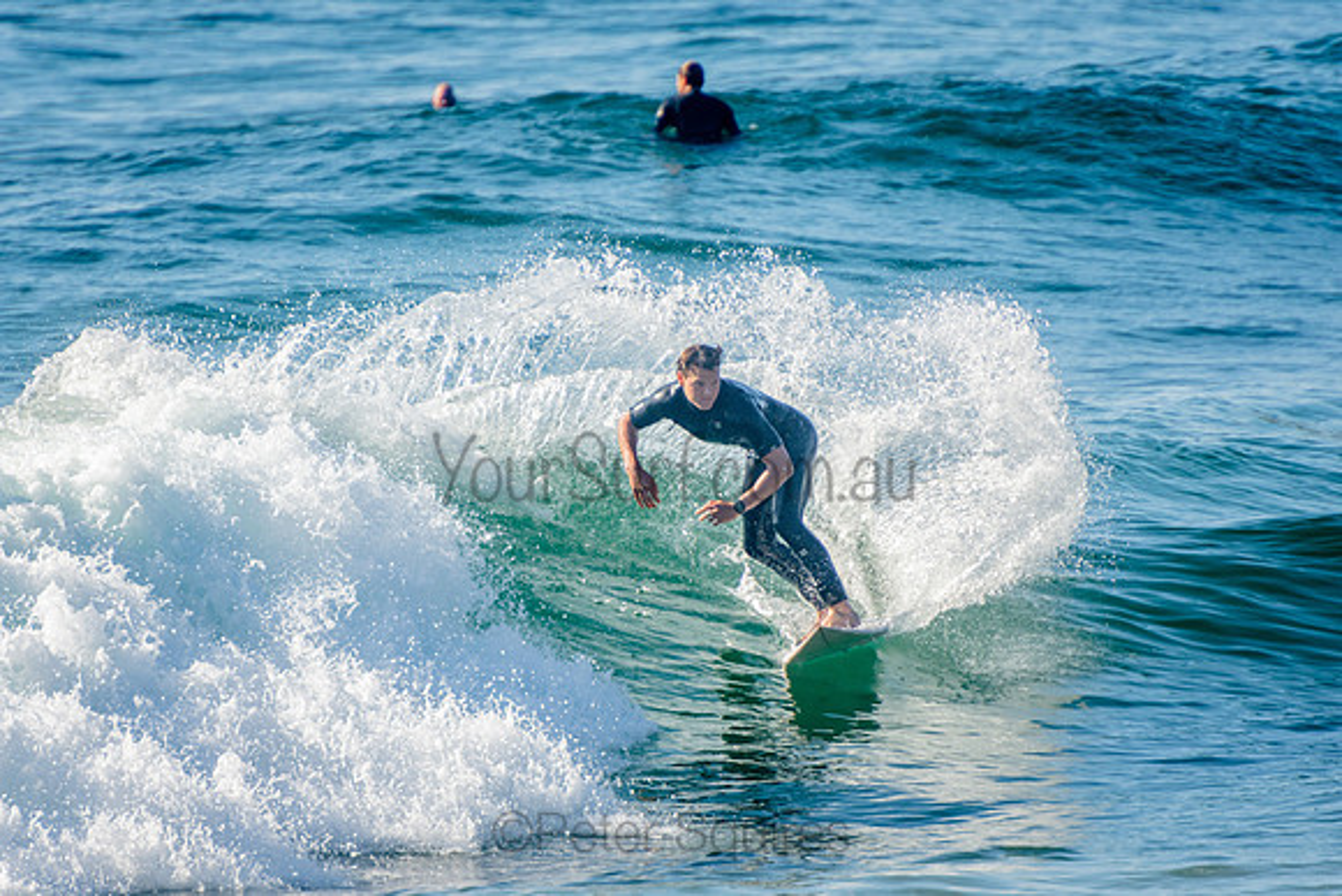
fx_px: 22371
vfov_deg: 2.3
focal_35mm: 600
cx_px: 671
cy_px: 448
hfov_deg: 3.4
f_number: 5.6
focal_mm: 400
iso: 250
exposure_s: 1/1250
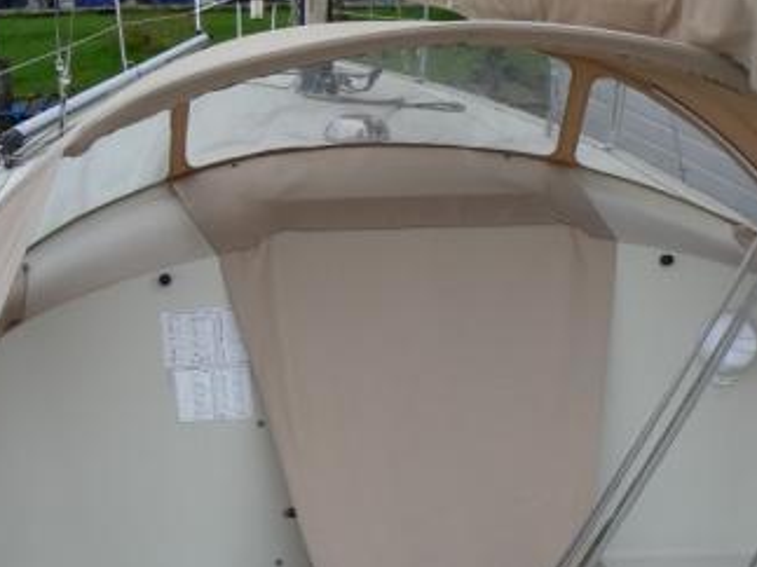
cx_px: 420
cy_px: 337
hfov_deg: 38.2
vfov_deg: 29.0
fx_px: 1093
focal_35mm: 50
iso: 80
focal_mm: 6
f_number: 5.6
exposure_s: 1/320
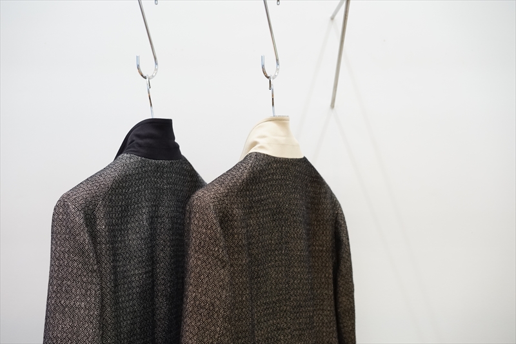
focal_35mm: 55
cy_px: 172
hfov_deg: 36.3
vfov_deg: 24.6
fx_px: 788
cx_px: 258
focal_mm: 55
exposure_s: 1/60
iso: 1000
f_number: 4
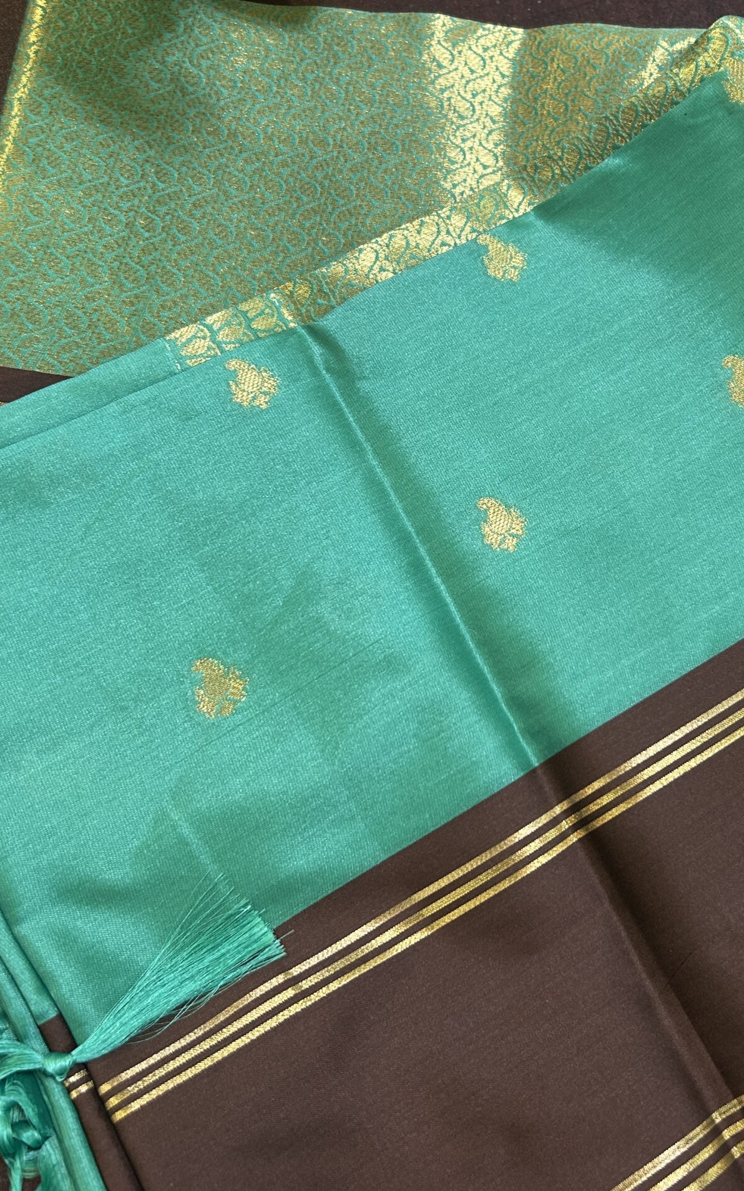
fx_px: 1200
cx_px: 453
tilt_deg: -69.2
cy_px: 533
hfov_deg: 34.3
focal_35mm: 37
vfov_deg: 52.6
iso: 125
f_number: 1.5
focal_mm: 5.7
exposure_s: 1/50
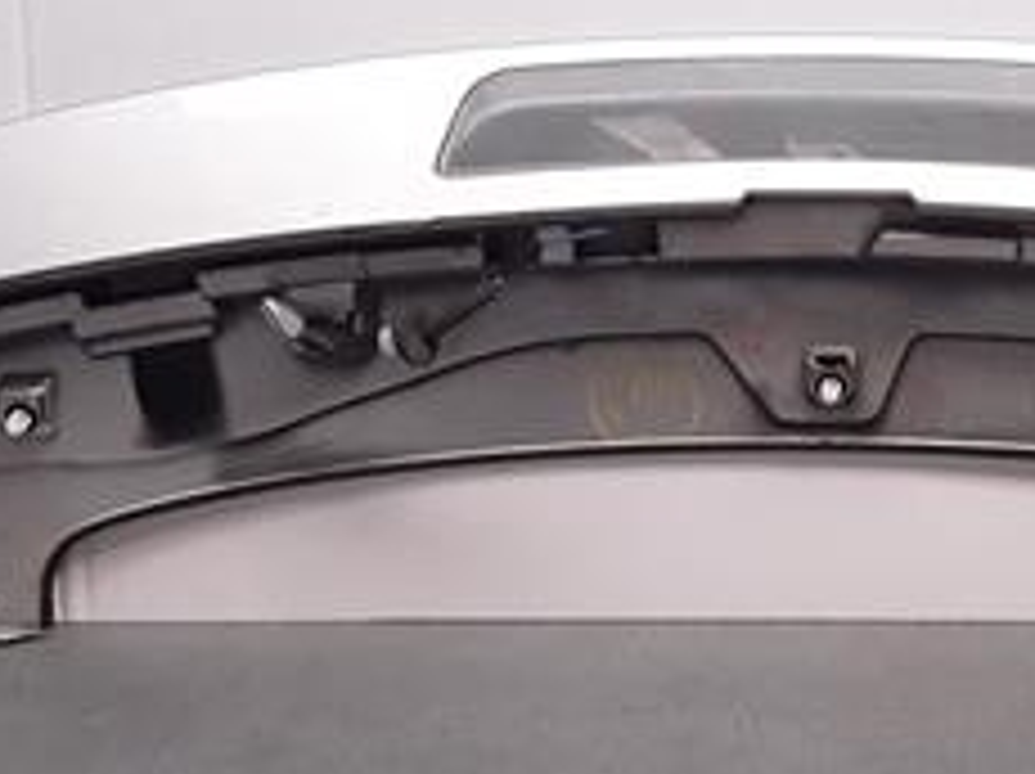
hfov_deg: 24.6
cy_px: 306
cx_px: 837
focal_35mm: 78
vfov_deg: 18.8
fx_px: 2330
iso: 100
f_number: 1.9
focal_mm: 2.91
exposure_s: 1/155
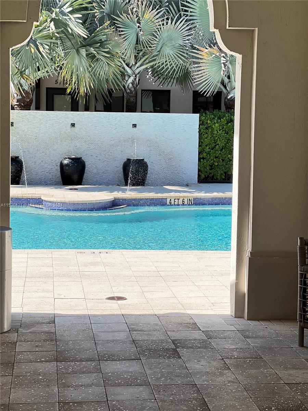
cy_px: 206
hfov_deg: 19.1
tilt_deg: -5.3
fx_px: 913
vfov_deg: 25.3
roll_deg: -1.3
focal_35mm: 77
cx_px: 154
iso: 32
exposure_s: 1/203
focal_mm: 9
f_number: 2.8
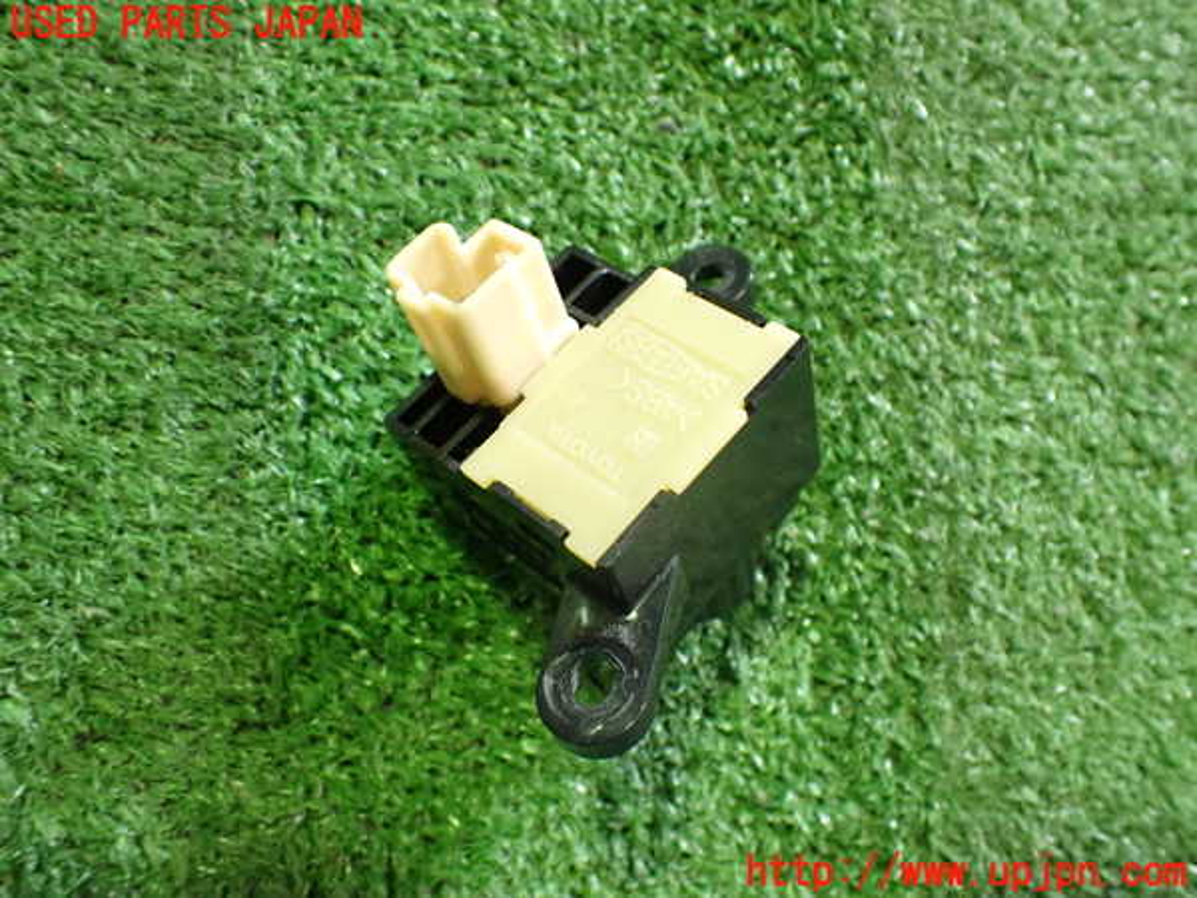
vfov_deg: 46.8
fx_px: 1037
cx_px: 598
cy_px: 449
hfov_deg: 60.0
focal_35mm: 30
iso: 800
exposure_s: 1/50
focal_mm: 5.4
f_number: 2.3
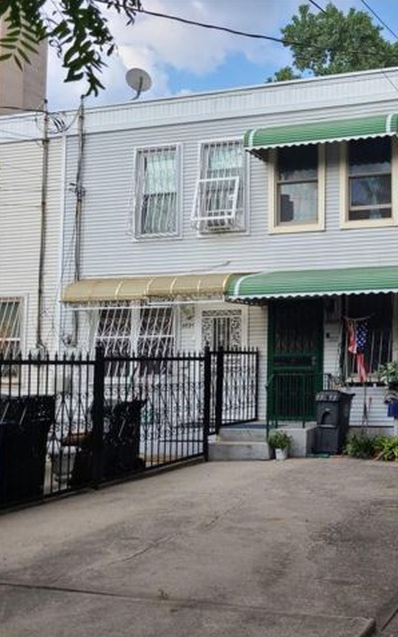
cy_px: 318
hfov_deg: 31.1
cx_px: 423
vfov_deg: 52.8
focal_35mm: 37
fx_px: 642
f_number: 1.8
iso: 40
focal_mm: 5.4
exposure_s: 1/836
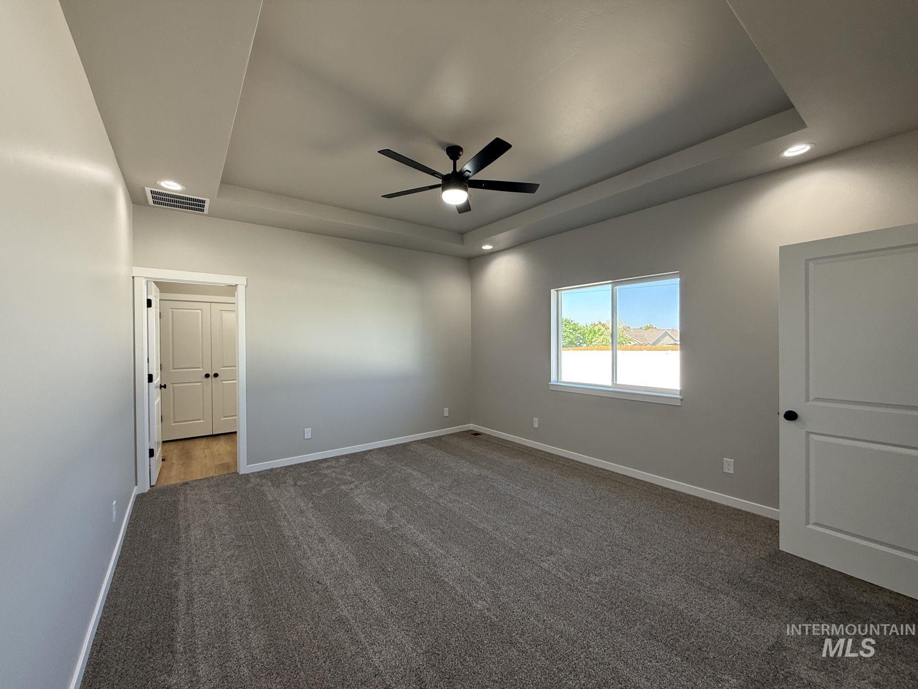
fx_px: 371
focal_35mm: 14
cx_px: 459
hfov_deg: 102.1
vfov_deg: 85.7
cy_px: 344
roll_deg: +0.3
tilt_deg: -0.4
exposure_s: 1/120
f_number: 2.2
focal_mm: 2.22
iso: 100
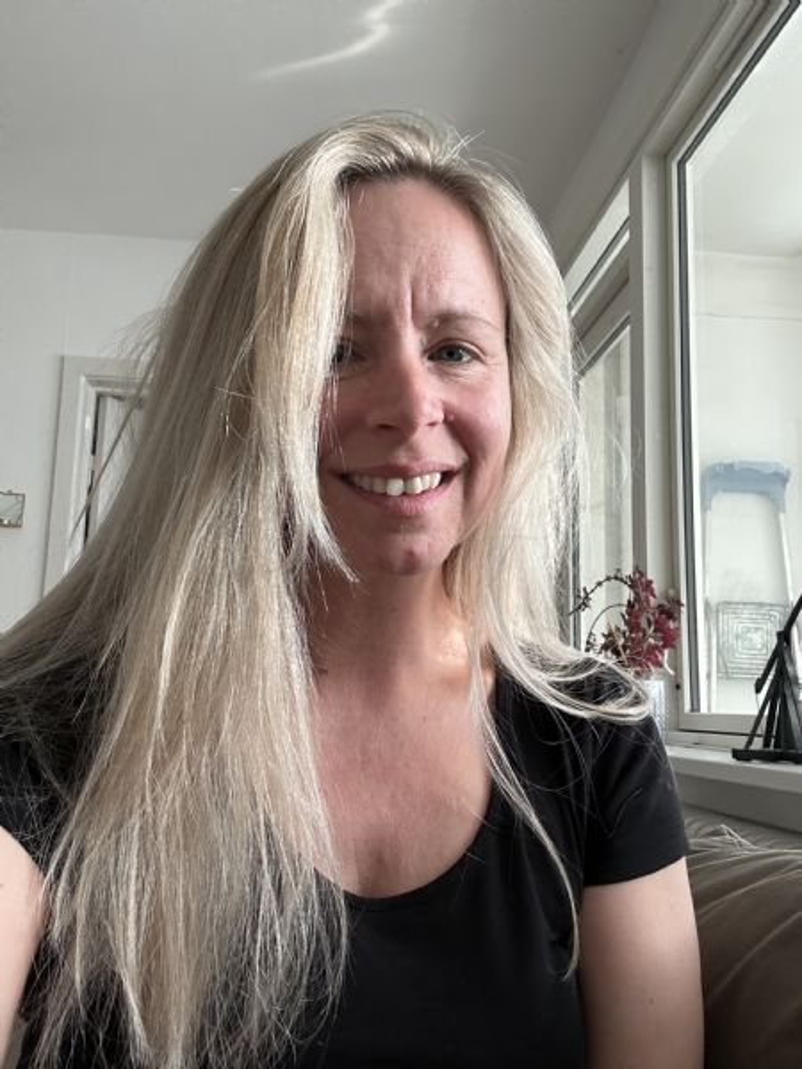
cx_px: 401
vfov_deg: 60.0
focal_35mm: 30
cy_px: 534
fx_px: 927
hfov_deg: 46.8
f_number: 1.9
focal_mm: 2.69
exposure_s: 1/60
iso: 80
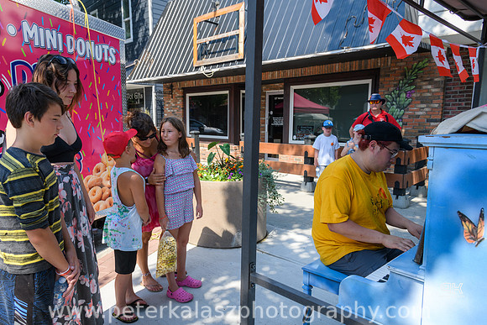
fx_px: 325
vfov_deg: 53.2
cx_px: 244
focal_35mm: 24
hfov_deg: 73.7
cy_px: 162
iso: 200
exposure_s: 1/200
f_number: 8
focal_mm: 24
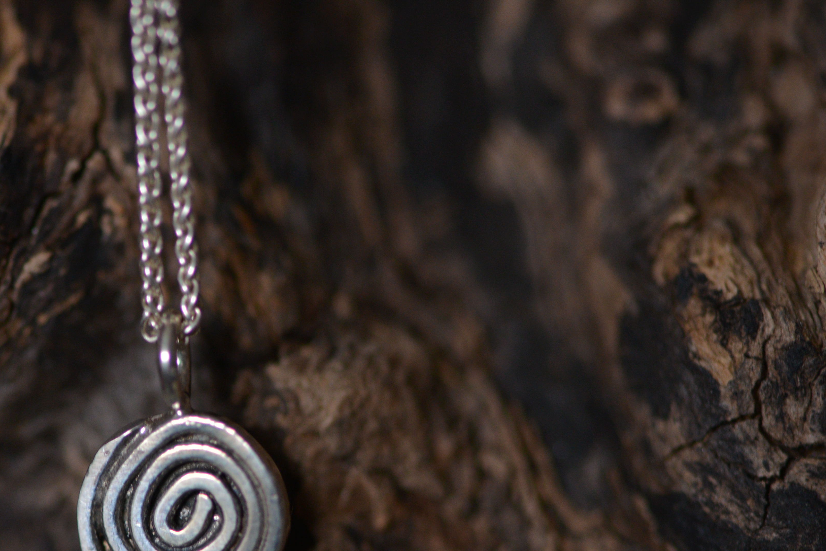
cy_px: 472
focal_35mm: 197
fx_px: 4522
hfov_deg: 10.4
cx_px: 266
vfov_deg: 7.0
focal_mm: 105
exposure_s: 1/125
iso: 400
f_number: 4.5
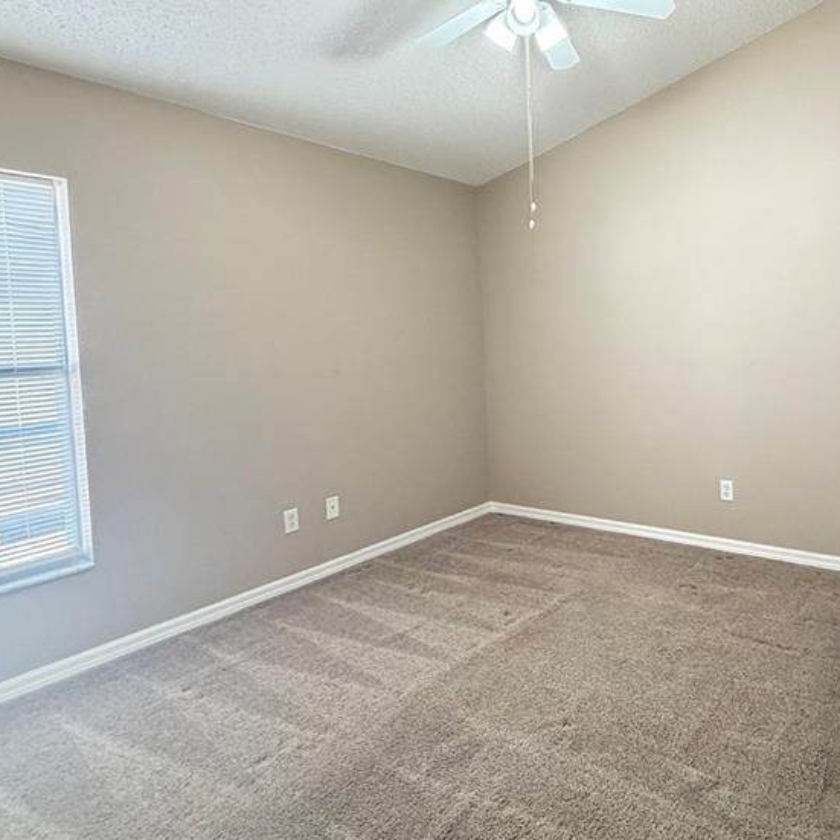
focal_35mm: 23
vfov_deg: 67.0
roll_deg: +2.1
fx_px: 631
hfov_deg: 64.6
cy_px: 366
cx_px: 592
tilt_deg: -2.0
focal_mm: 2.22
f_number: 2.2
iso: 500
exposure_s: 1/60
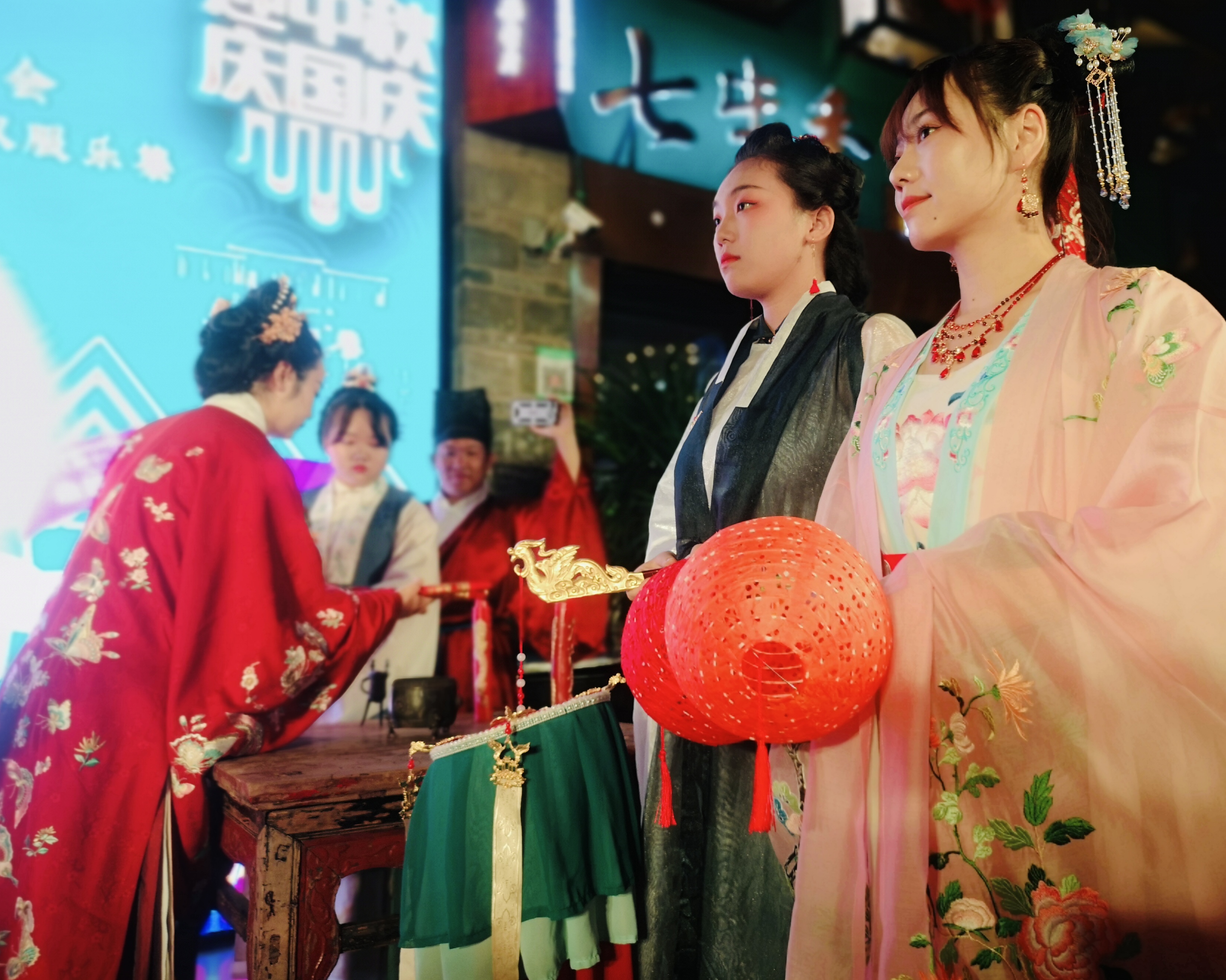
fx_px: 1052
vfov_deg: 50.0
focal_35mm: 29
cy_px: 477
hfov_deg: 60.4
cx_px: 664
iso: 80
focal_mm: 5.58
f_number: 1.8
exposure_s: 1/50
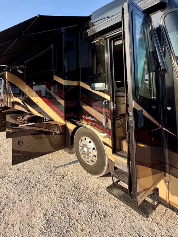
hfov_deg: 66.7
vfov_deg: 82.8
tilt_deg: +4.6
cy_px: 87
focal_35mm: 19
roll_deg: -0.7
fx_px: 130
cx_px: 59
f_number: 2.2
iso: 40
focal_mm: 2.22
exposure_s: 1/527
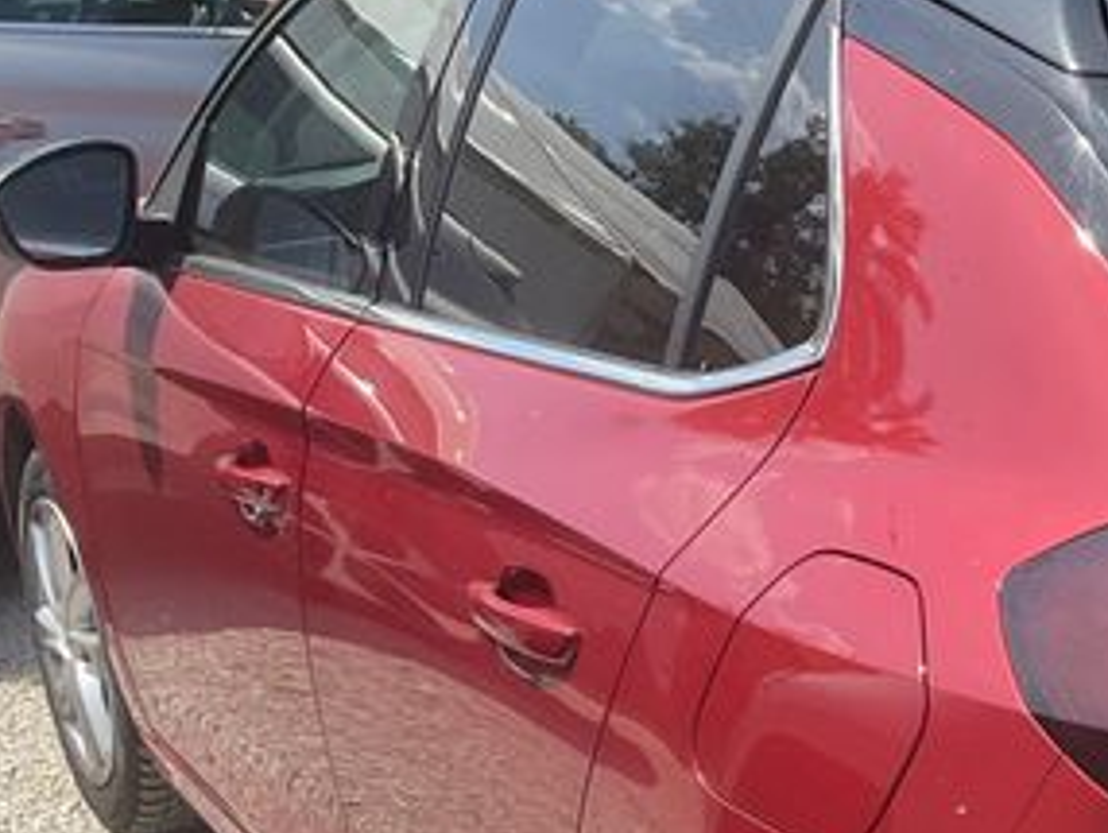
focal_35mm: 81
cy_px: 798
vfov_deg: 17.9
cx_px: 1259
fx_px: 2595
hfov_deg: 22.6
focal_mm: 3
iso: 25
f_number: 1.8
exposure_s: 1/978
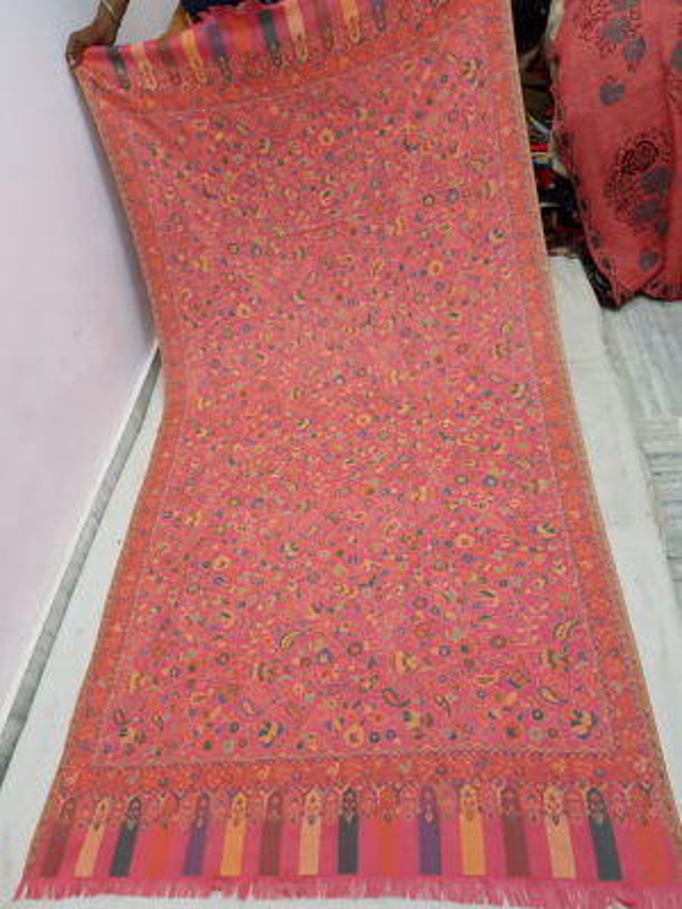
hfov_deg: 53.1
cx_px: 341
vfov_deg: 67.3
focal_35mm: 26
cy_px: 454
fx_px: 683
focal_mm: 4.2
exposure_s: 1/33
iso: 160
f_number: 1.7
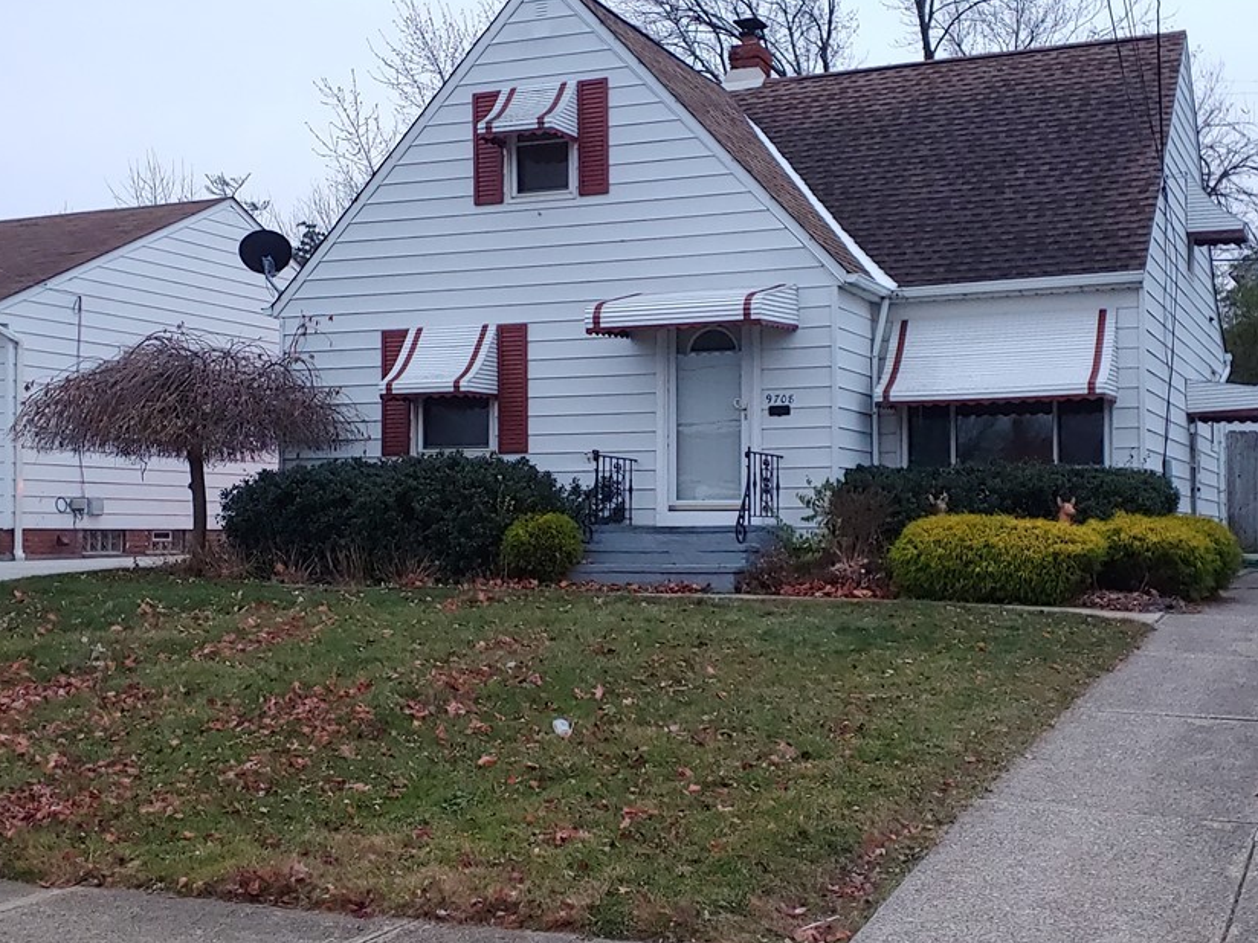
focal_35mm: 46
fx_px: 1672
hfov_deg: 41.2
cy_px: 467
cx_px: 676
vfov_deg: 31.5
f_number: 1.5
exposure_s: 1/20
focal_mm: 4.23
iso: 200
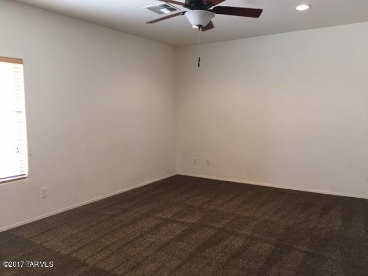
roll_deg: +1.0
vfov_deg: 48.2
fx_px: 308
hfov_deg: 61.7
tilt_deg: -5.0
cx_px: 184
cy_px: 138
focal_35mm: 29
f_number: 2.2
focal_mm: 4.15
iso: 100
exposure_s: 1/30
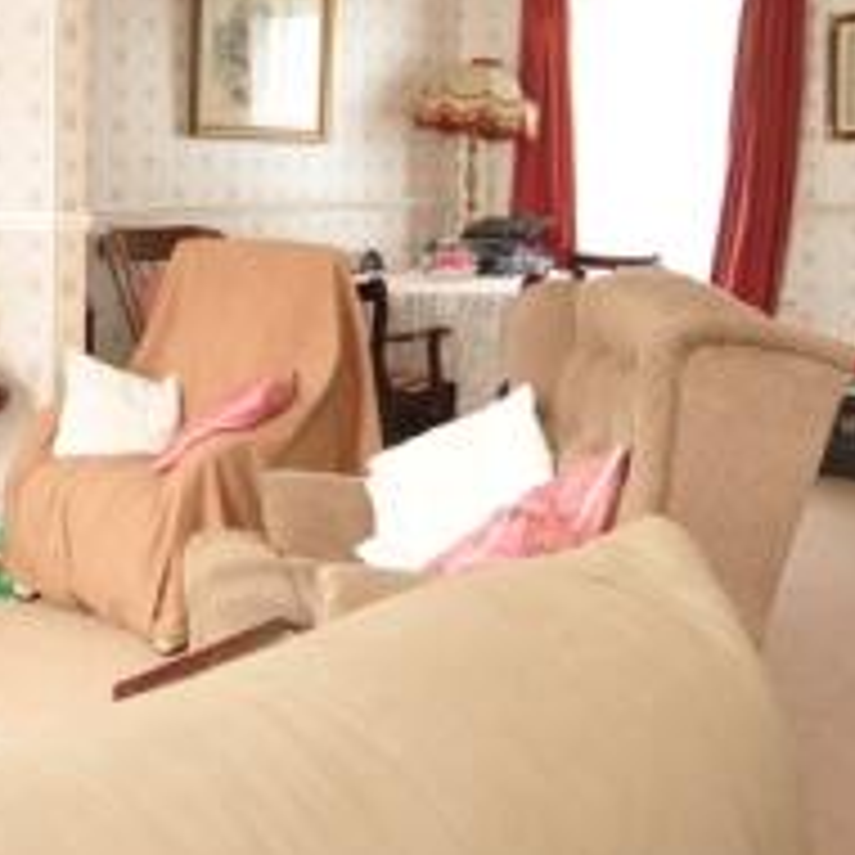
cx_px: 4
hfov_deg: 34.9
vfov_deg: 37.0
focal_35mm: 44
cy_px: 171
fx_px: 1230
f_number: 4
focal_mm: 10
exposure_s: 1/3
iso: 200
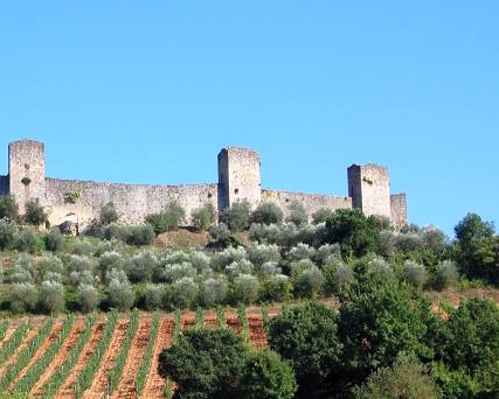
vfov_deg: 13.6
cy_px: 173
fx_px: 1670
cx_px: 151
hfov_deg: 16.9
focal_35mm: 113
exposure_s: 1/250
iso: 220
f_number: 10
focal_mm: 52
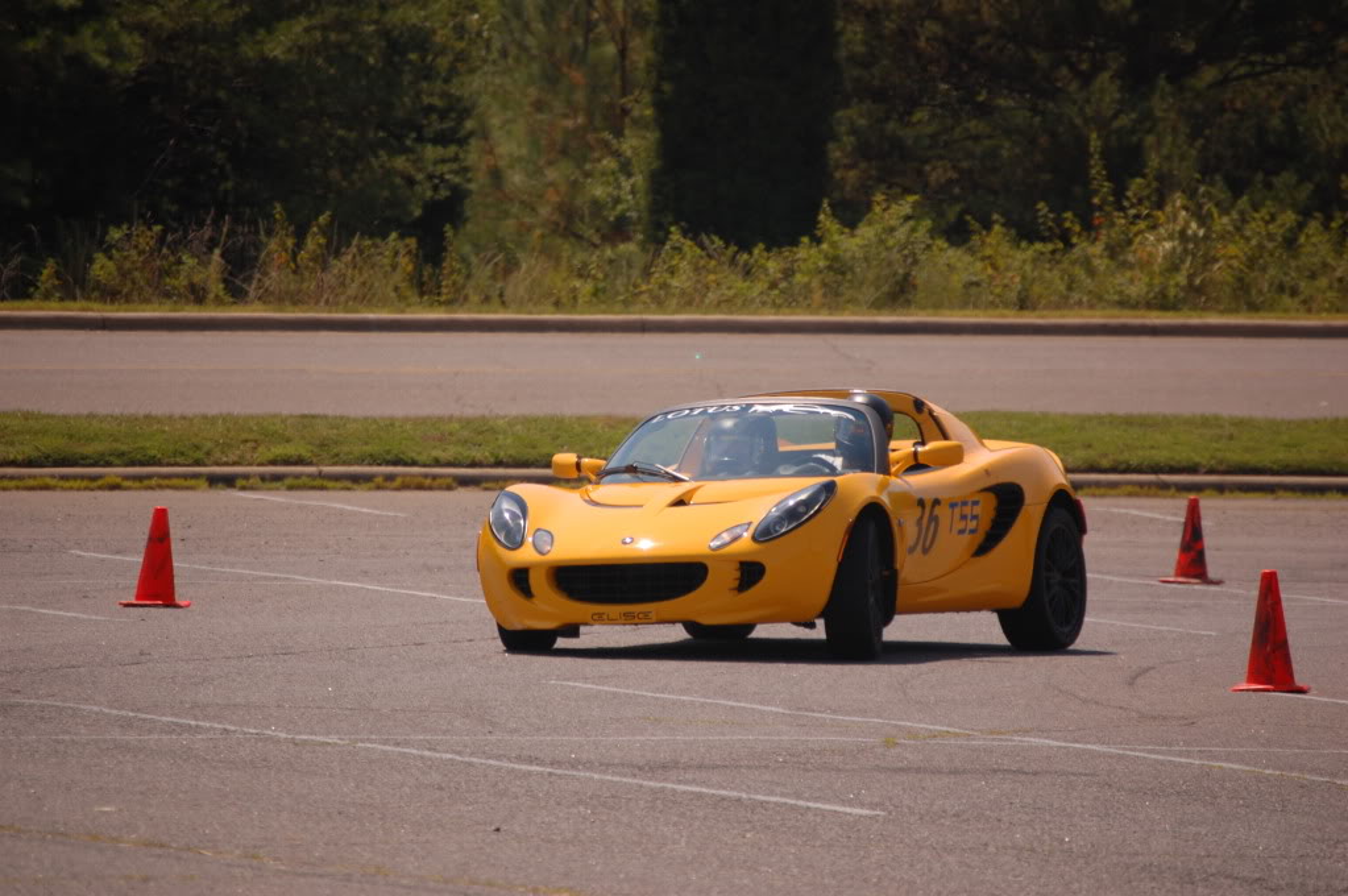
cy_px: 448
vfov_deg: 4.6
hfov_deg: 6.9
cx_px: 674
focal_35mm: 300
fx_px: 11222
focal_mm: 200
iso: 200
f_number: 6.3
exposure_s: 1/1000
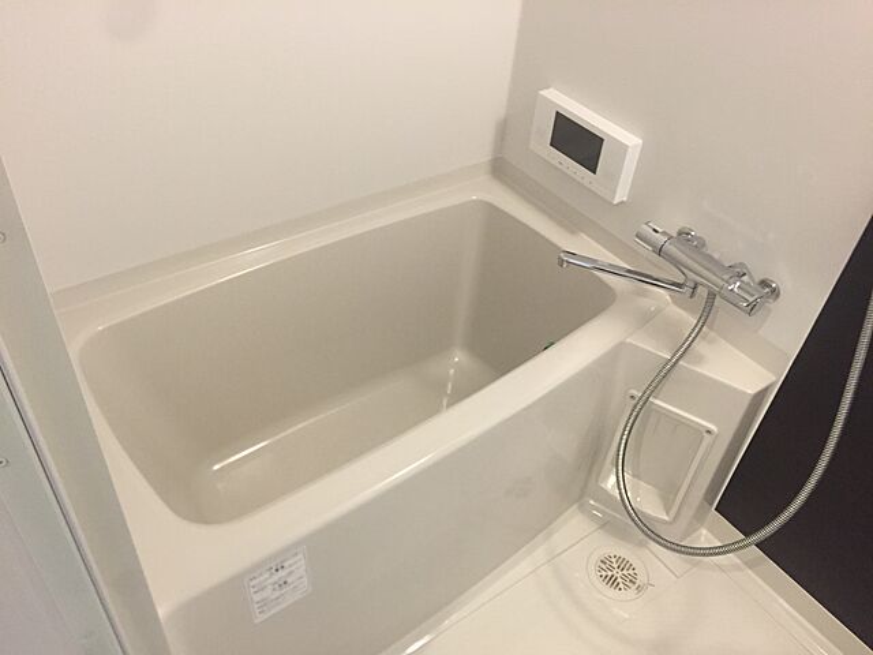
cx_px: 436
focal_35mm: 29
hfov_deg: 61.7
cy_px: 328
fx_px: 731
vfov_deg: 48.2
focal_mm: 4.15
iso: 200
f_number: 2.2
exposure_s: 1/33
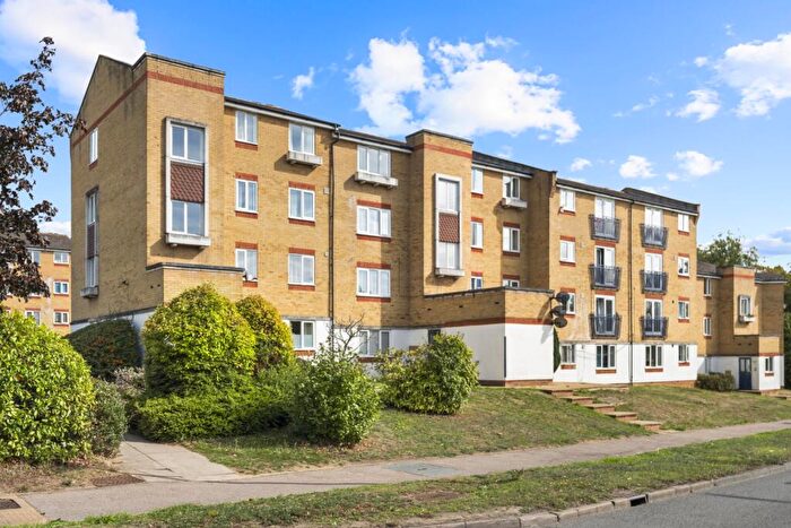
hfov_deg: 60.3
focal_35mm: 31
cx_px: 396
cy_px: 264
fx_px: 681
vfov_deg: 42.3
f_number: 7.1
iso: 320
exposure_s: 1/200
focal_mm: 31
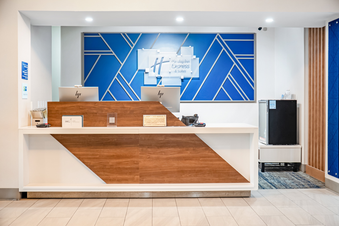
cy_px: 113
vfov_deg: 35.9
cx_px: 170
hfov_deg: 51.9
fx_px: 348
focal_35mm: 37
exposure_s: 1/60
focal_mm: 25
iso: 250
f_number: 4
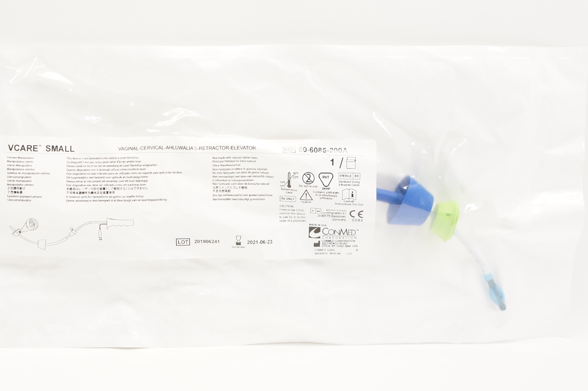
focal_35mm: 58
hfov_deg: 34.2
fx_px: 946
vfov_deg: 23.3
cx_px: 193
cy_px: 192
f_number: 5.6
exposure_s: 1/250
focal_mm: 28
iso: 1600
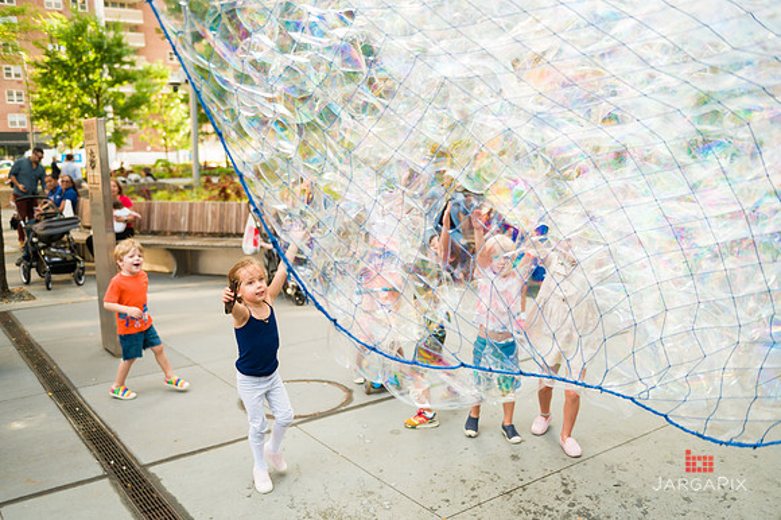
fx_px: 694
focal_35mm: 32
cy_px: 260
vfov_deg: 41.1
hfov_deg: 58.7
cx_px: 390
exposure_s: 1/1250
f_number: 3.2
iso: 1250
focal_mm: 32
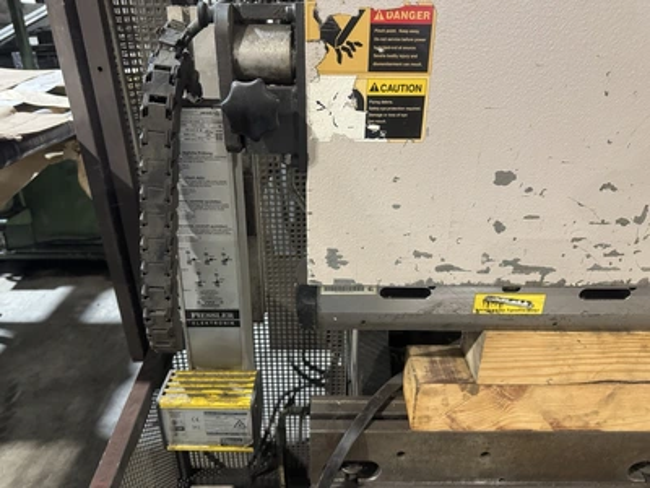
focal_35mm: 24
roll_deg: -0.3
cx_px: 325
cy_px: 244
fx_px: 451
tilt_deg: -25.8
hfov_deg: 71.6
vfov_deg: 56.8
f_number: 1.78
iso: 800
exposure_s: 1/60
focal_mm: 6.76
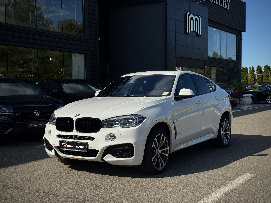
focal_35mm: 48
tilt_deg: -2.5
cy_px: 102
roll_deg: +1.0
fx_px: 376
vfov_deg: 30.3
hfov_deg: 39.7
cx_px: 136
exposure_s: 1/9009
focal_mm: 6.76
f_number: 1.78
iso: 64
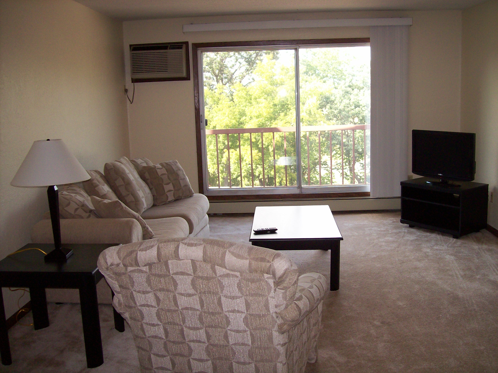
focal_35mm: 36
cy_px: 186
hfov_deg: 51.4
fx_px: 518
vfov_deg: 39.6
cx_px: 249
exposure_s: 1/80.3
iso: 80
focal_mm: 6
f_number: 2.7
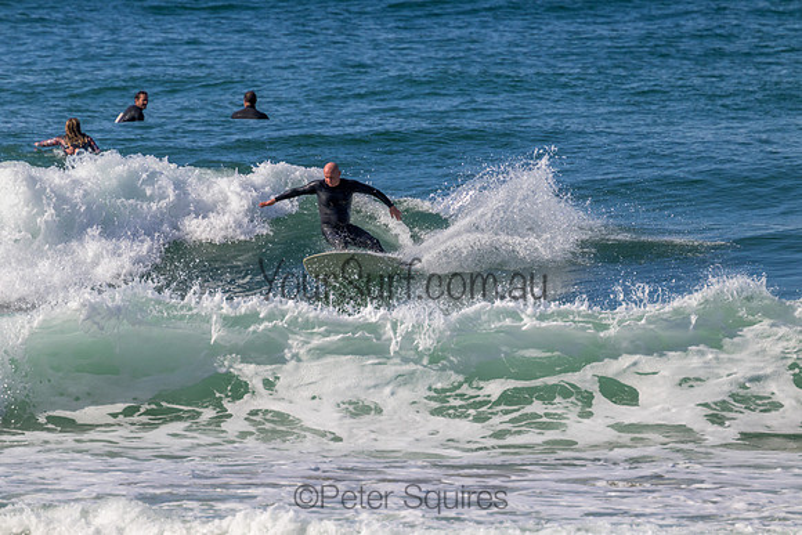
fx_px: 17826
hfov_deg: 2.6
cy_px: 268
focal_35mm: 800
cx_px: 401
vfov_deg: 1.7
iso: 1000
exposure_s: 1/2000
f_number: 11
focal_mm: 800
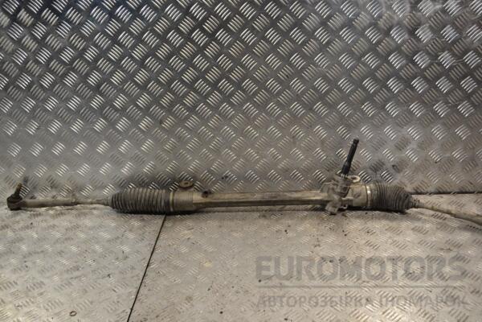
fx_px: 522
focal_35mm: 39
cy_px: 161
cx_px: 241
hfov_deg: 49.6
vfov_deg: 34.2
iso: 400
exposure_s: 1/125
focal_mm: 26
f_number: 5.6
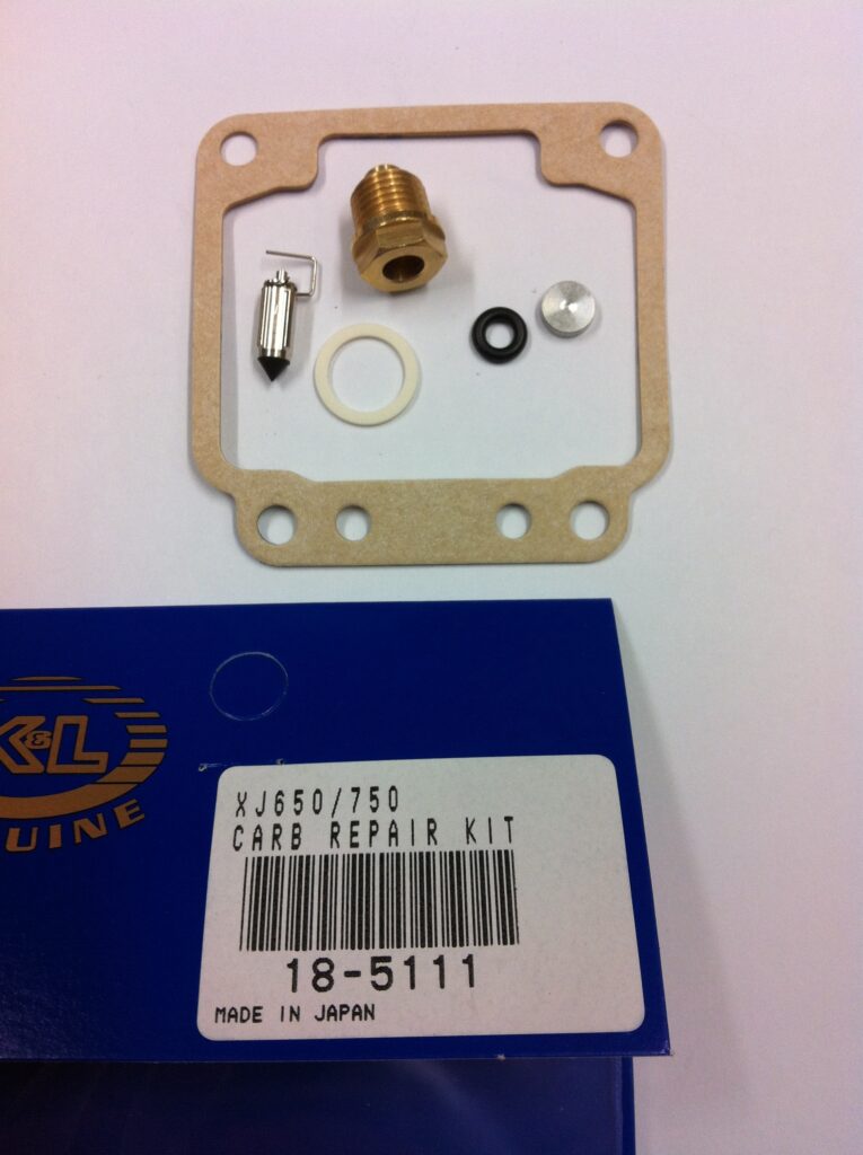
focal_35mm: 35
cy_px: 578
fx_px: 1166
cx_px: 432
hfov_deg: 40.6
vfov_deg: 52.7
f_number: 2.8
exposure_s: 1/40
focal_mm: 3.85
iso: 80
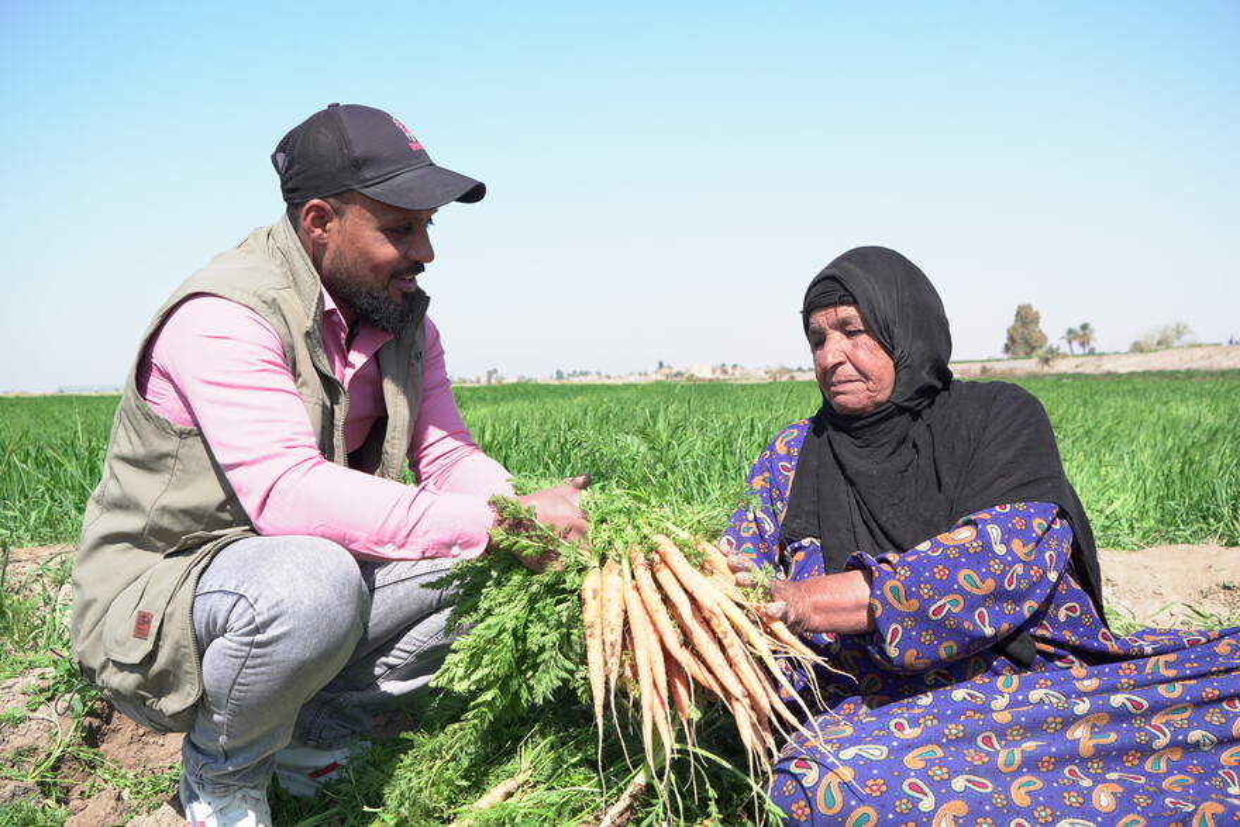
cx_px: 620
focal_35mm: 37
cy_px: 414
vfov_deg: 36.0
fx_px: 1275
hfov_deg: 51.9
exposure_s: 1/200
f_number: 7.1
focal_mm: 37
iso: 100
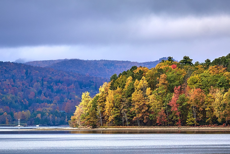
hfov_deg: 10.3
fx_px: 1278
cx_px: 115
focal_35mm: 200
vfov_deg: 6.9
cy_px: 77
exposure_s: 1/250
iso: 800
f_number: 10
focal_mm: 200
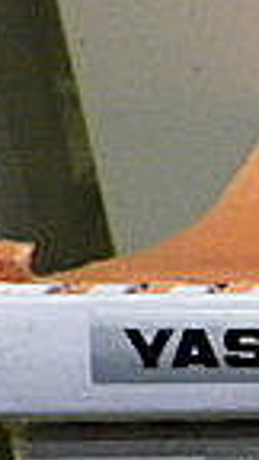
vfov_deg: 17.3
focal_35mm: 121
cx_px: 799
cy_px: 450
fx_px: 1477
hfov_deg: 8.3
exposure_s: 1/30
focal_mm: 4.5
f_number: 3.5
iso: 400
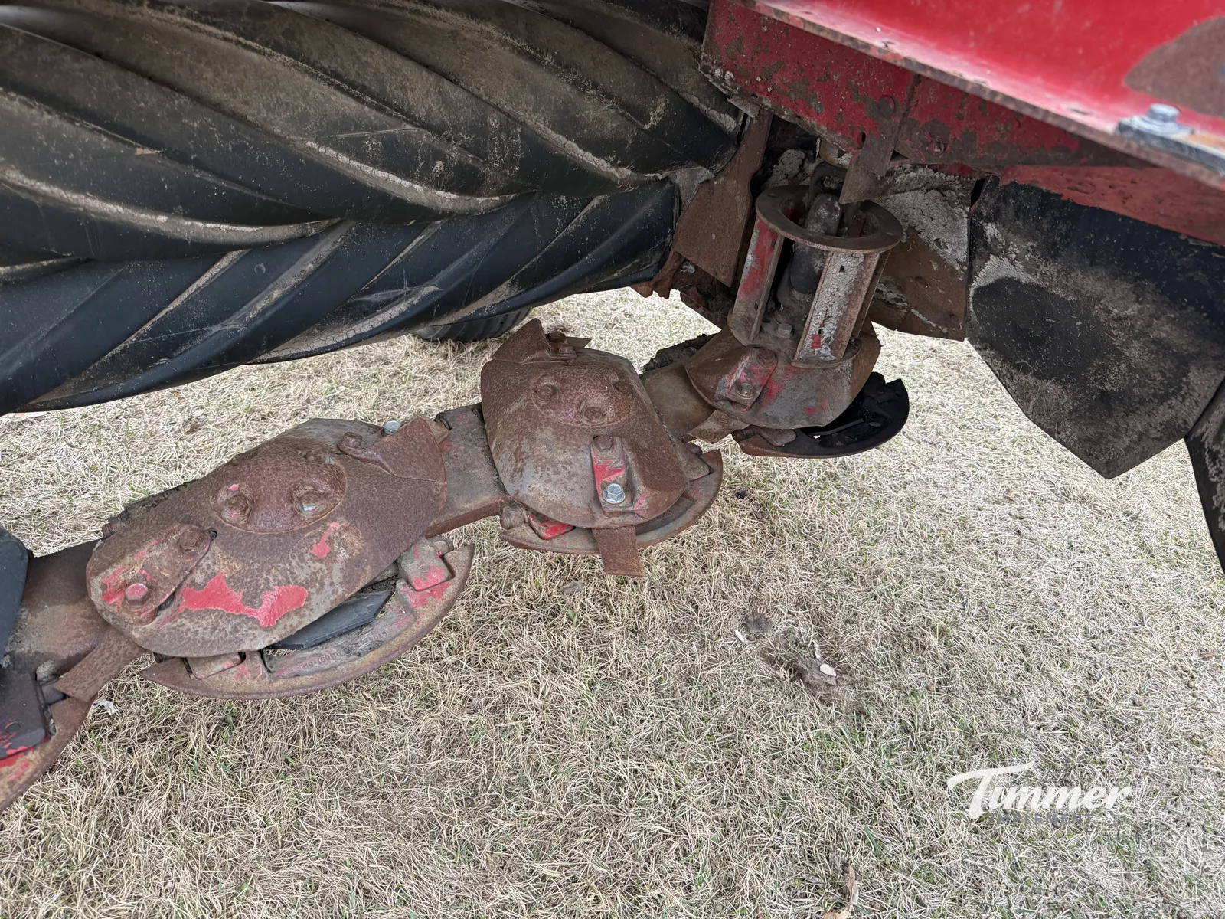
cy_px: 460
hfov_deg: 71.6
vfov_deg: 56.8
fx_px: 849
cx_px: 612
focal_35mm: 24
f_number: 1.78
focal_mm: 6.76
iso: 200
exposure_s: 1/121
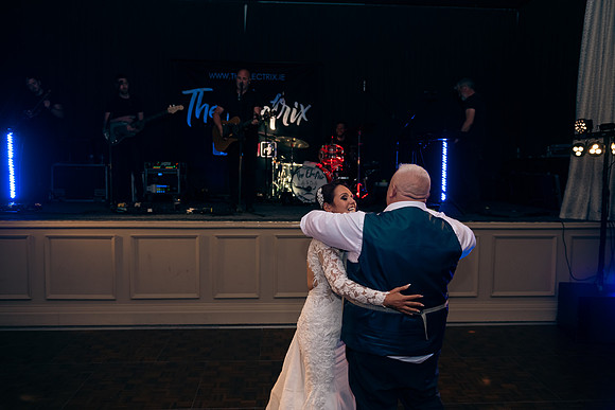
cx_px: 308
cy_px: 205
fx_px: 530
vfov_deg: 42.3
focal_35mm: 31
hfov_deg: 60.3
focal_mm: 31
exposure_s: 1/160
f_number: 3.5
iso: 640
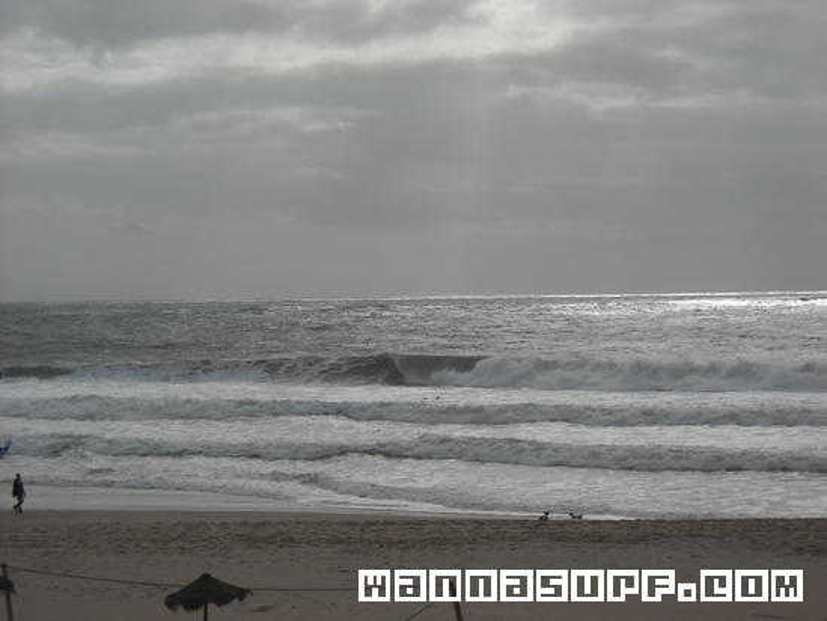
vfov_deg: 14.1
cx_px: 414
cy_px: 310
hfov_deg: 18.7
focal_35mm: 105
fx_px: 2509
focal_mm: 17.1
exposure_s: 1/521
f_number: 9.3
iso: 64
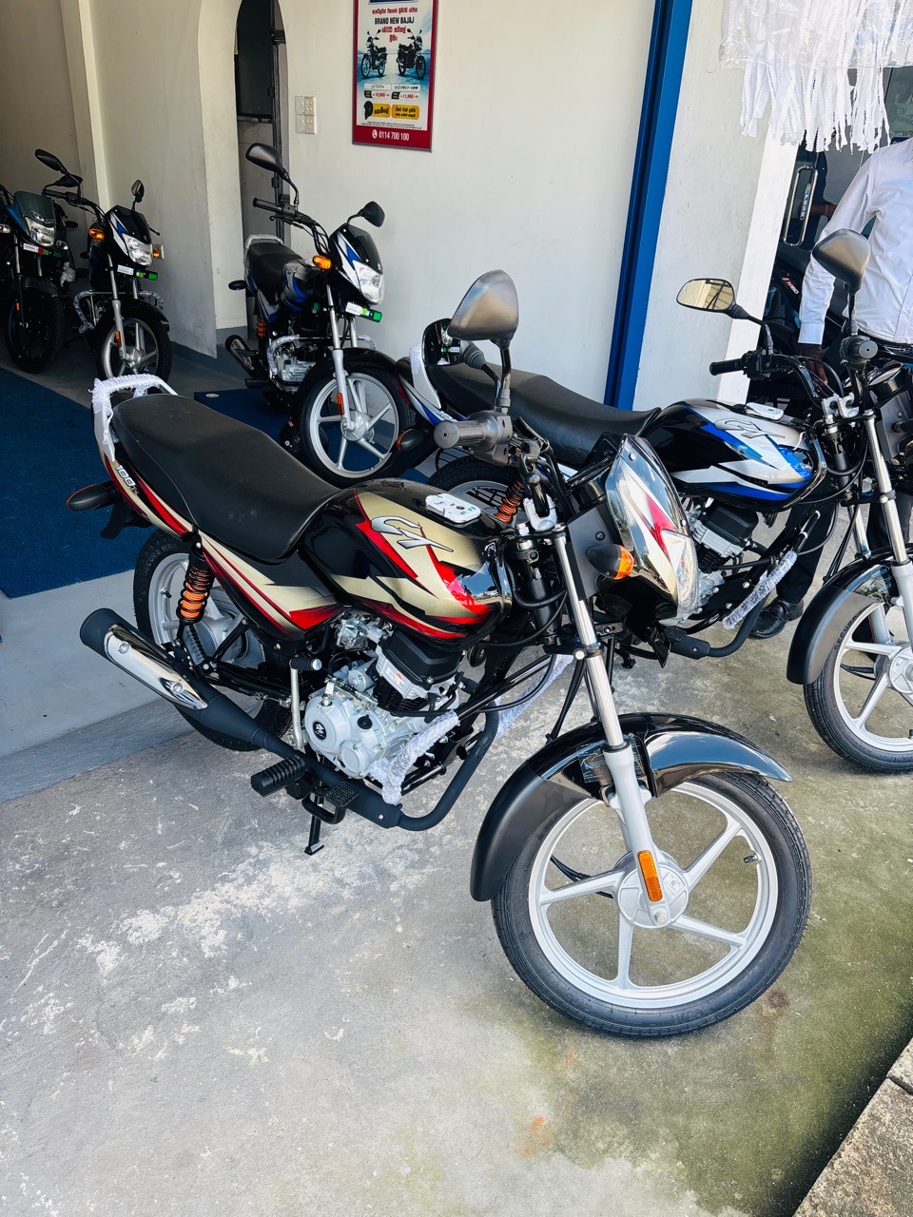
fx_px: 914
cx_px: 456
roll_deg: -5.0
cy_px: 608
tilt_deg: -28.3
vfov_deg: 67.3
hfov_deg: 53.1
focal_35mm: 26
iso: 40
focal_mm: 5.96
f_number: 1.6
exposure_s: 1/148
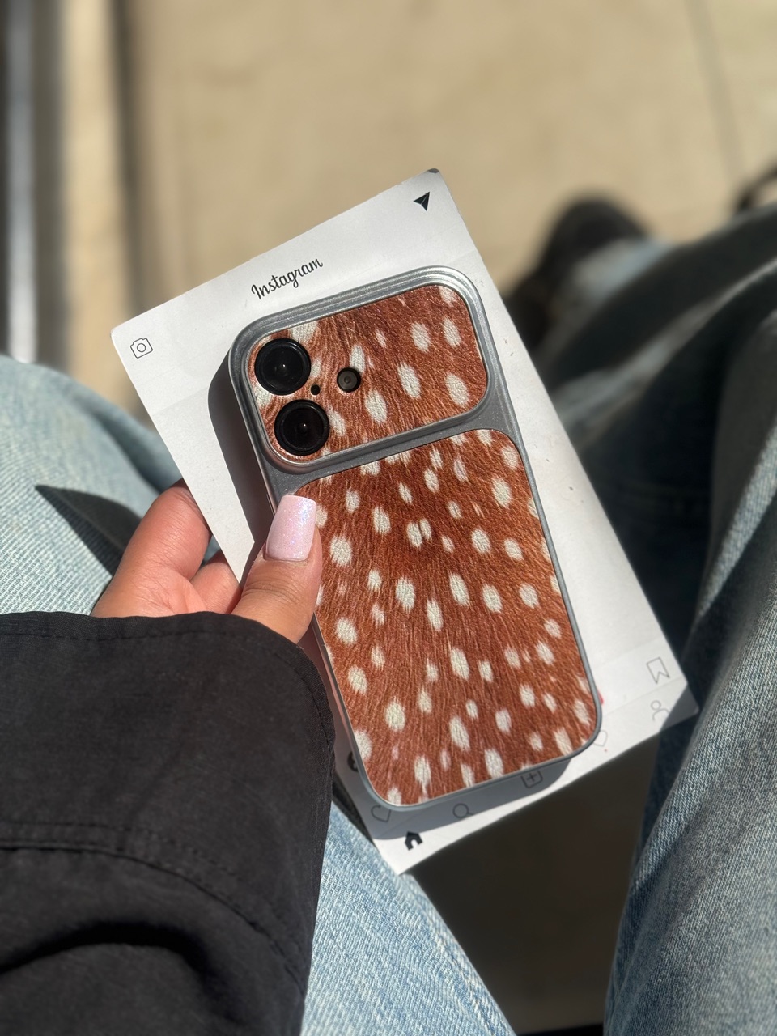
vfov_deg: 39.7
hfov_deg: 30.3
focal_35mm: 48
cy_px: 518
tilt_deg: -68.1
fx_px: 1437
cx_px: 388
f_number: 1.78
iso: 80
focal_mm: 6.76
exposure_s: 1/11364
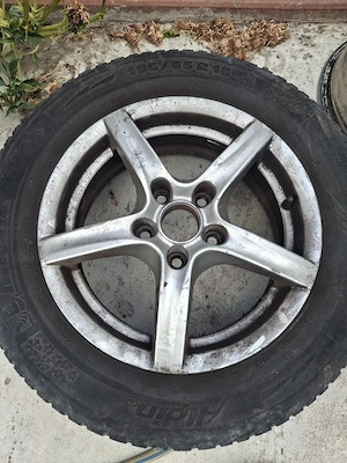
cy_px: 232
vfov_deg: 69.4
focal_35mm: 25
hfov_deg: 54.9
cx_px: 174
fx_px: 334
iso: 32
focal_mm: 4.69
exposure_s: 1/217
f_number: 1.8
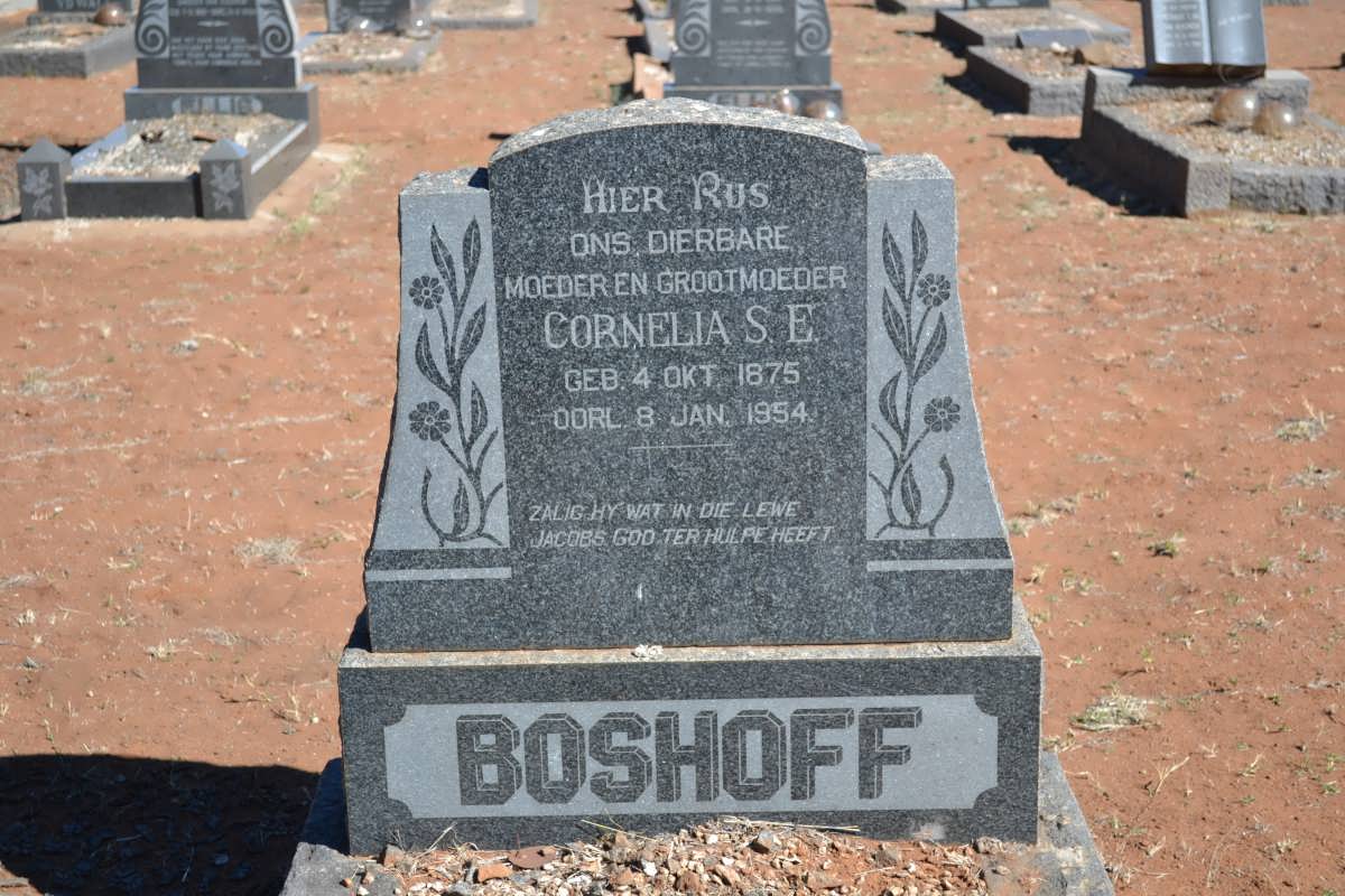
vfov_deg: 25.1
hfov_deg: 36.9
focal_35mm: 54
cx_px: 672
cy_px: 448
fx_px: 2017
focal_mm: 36
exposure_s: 1/125
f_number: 5.6
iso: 125
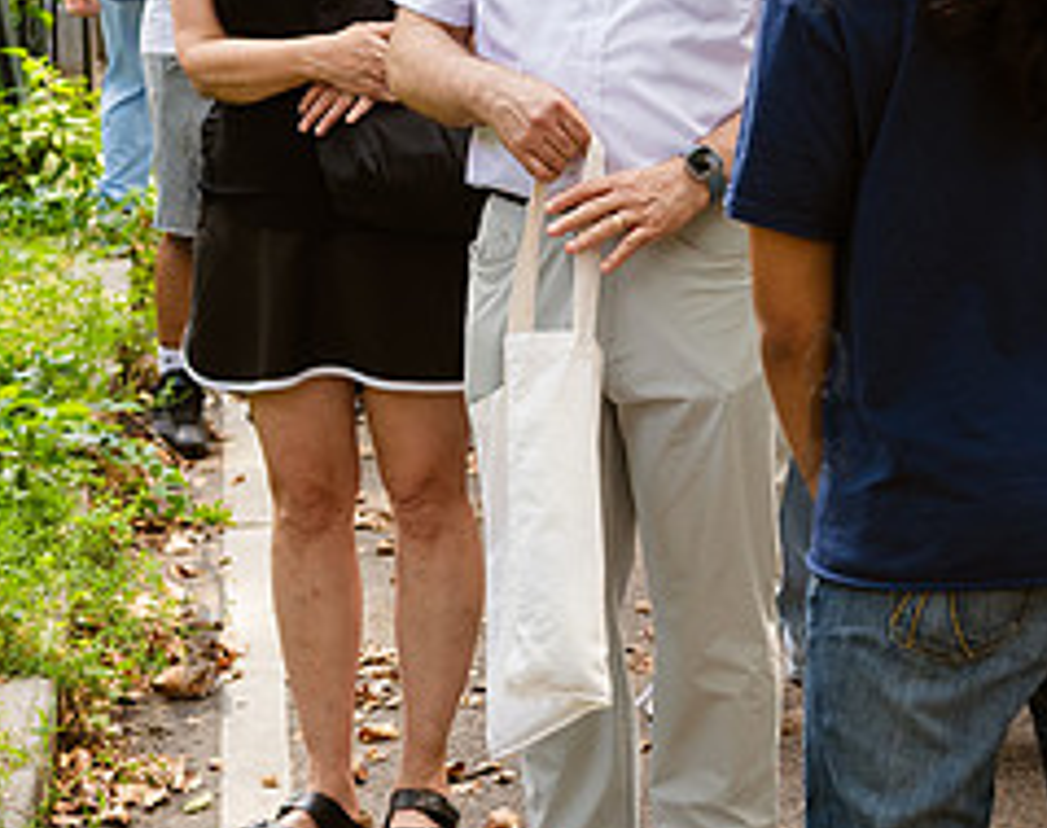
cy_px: 144
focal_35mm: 119
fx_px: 3671
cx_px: 443
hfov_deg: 16.2
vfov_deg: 12.8
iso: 400
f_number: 3.5
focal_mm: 38
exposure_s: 1/320
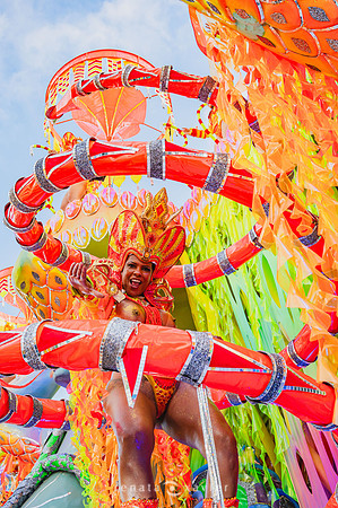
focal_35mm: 38
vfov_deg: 50.7
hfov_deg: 35.0
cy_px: 254
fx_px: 536
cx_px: 169
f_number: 5.6
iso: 640
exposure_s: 1/1000
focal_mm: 38
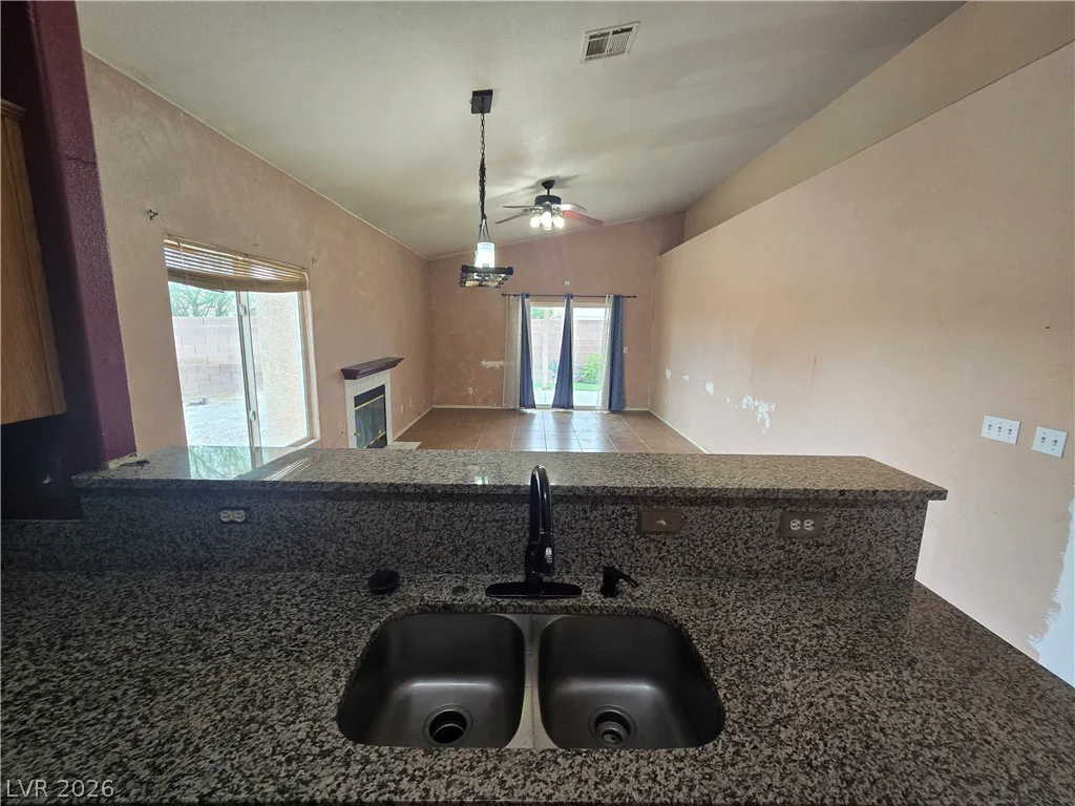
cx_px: 538
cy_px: 403
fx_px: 404
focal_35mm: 13
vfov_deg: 89.9
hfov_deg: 106.2
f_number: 2.2
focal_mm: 2.2
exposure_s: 1/60
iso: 100
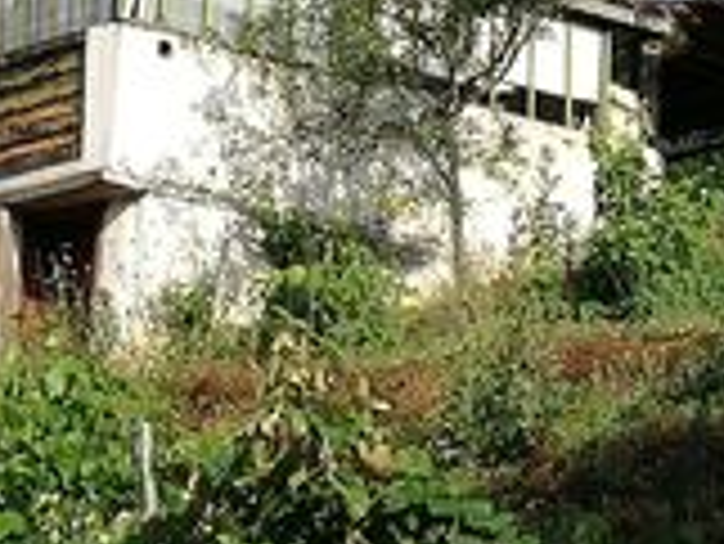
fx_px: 1402
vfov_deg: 21.3
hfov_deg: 28.5
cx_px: 166
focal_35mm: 67
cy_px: 9
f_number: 2
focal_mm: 3.79
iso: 50
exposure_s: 1/946
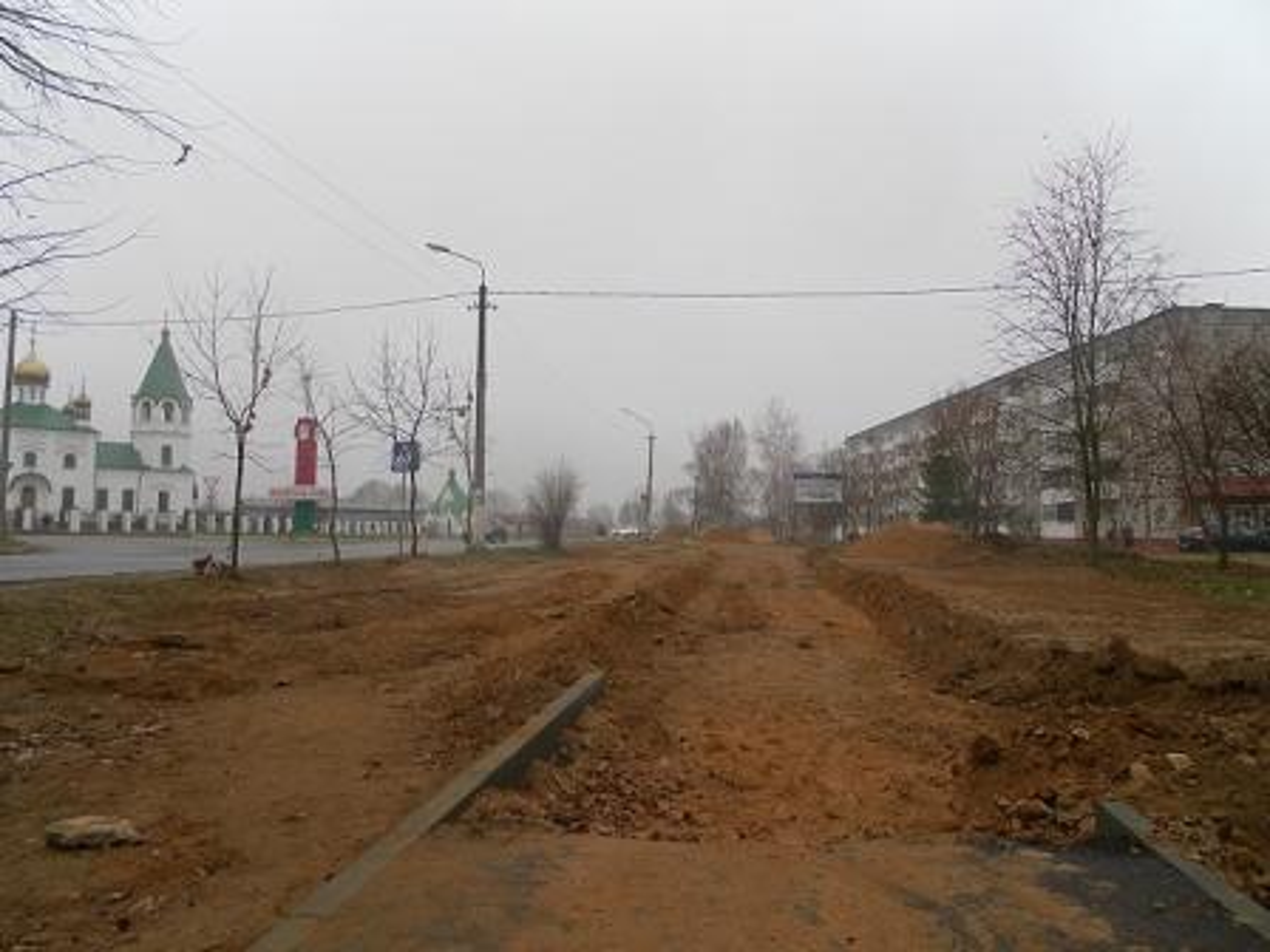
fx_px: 1027
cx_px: 635
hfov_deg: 63.4
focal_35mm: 28
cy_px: 476
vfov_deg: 49.7
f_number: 3.2
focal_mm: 4.9
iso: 80
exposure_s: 1/200
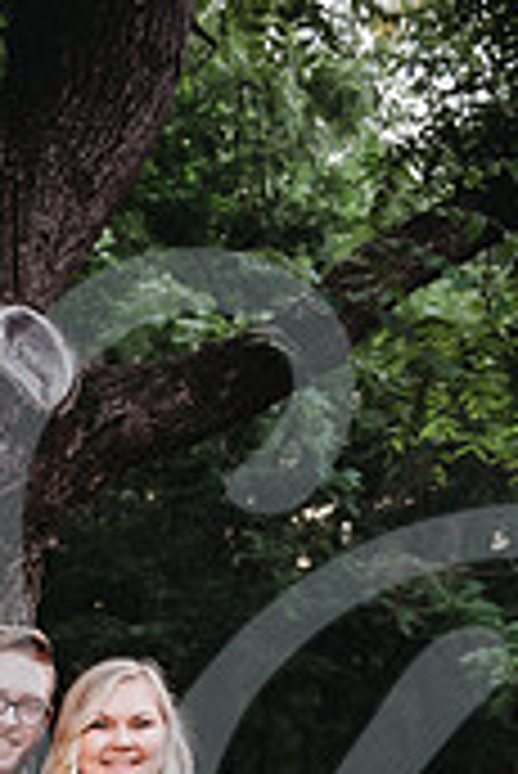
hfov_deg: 16.7
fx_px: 1745
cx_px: 86
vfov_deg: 22.4
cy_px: 1008
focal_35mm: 81
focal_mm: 31
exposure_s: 1/200
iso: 250
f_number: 2.8
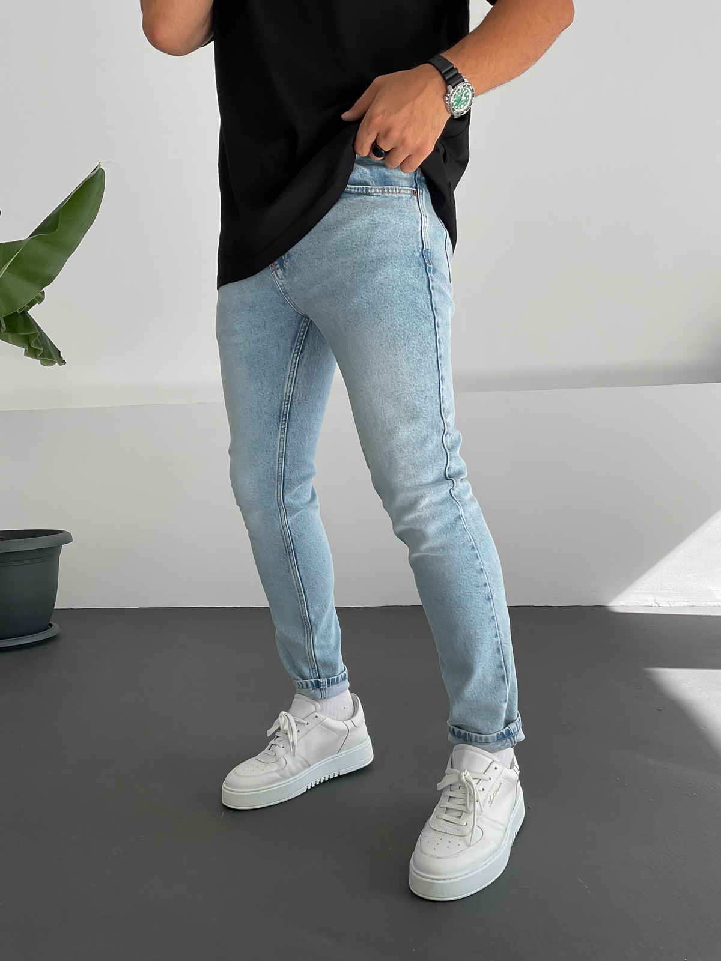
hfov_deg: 48.2
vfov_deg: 61.7
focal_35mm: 29
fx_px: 805
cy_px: 480
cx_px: 360
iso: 16
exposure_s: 1/300
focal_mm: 3
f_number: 1.8
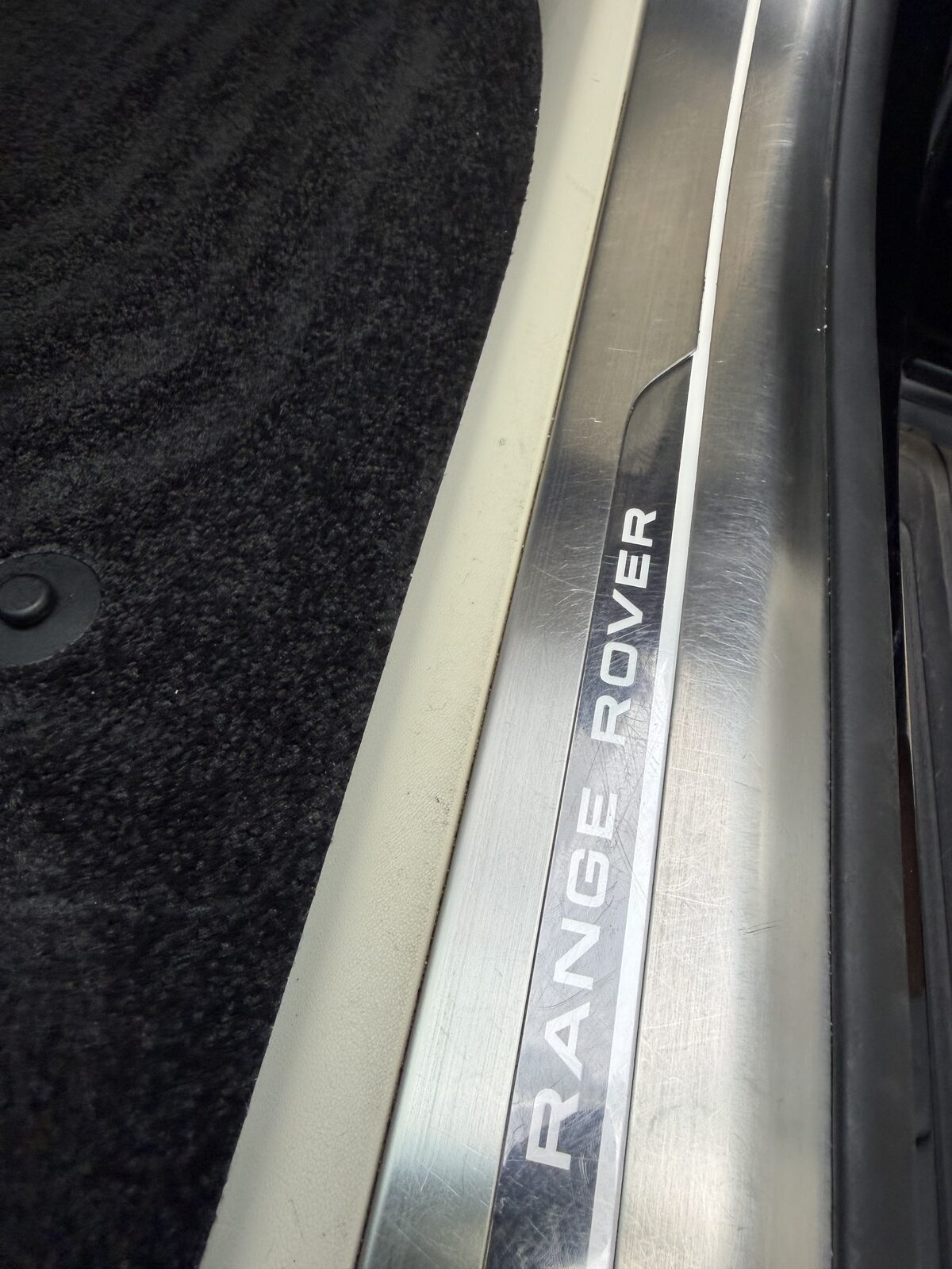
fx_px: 880
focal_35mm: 24
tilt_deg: -53.6
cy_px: 634
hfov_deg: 56.8
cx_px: 476
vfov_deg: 71.6
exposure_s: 1/121
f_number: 2.2
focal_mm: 2.22
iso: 125
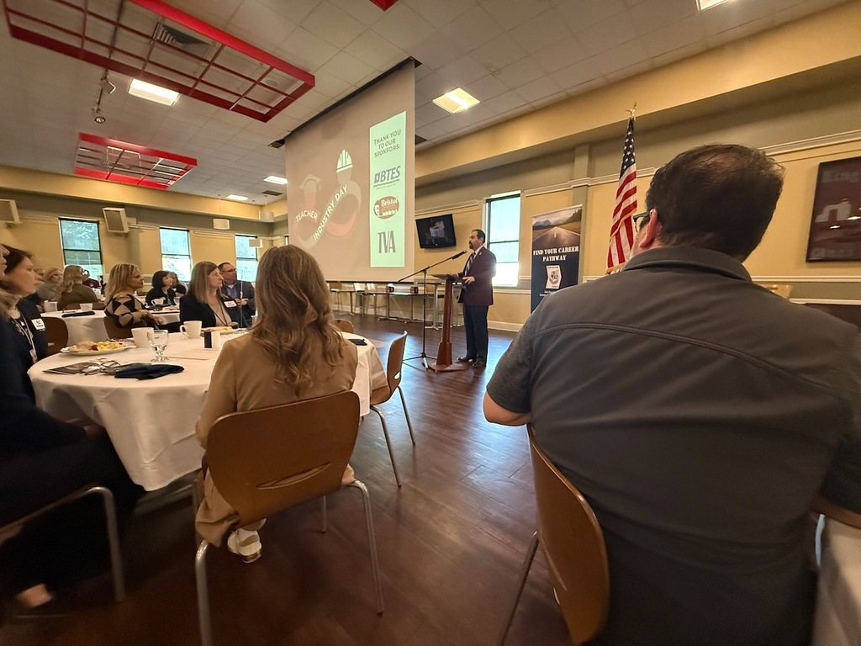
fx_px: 348
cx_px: 430
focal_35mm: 14
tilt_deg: -6.7
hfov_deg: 102.1
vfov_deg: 85.7
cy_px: 323
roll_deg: -0.4
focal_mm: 2.22
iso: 800
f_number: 2.2
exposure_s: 1/60
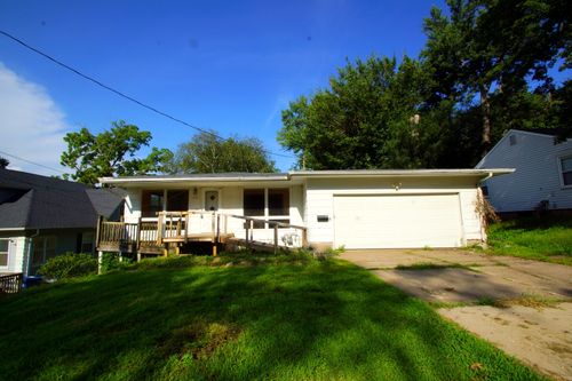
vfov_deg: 77.3
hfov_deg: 100.4
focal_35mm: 15
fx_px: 238
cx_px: 286
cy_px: 190
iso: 100
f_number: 16
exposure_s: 1/125
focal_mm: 10
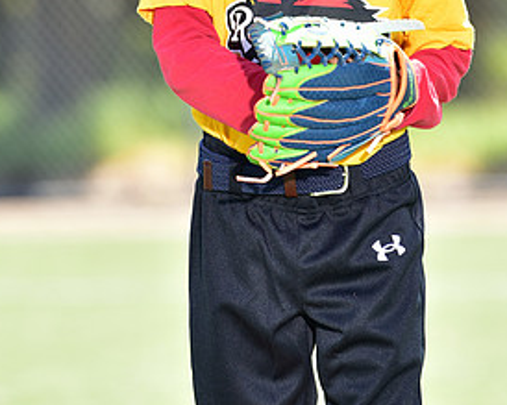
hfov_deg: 4.9
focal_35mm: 397
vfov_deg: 3.9
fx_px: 5955
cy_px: -107
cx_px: 301
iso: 80
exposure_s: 1/200
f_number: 4.5
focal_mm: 200
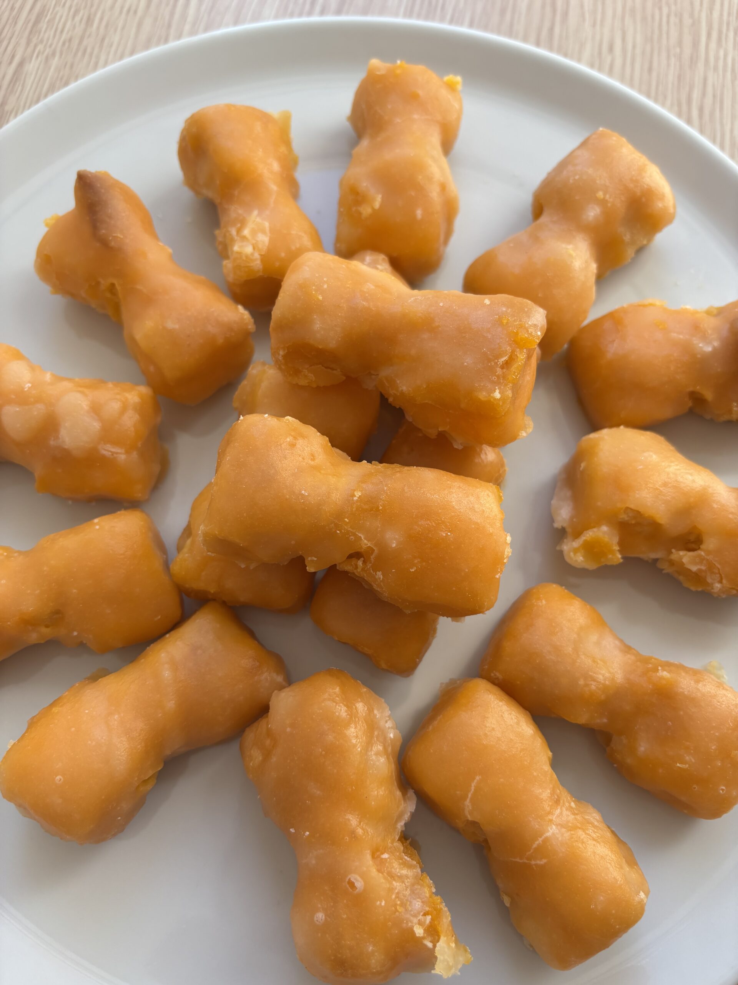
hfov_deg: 53.1
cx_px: 369
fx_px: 739
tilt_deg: -72.8
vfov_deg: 67.3
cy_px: 492
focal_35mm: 26
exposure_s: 1/370
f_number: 1.6
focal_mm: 5.96
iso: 50
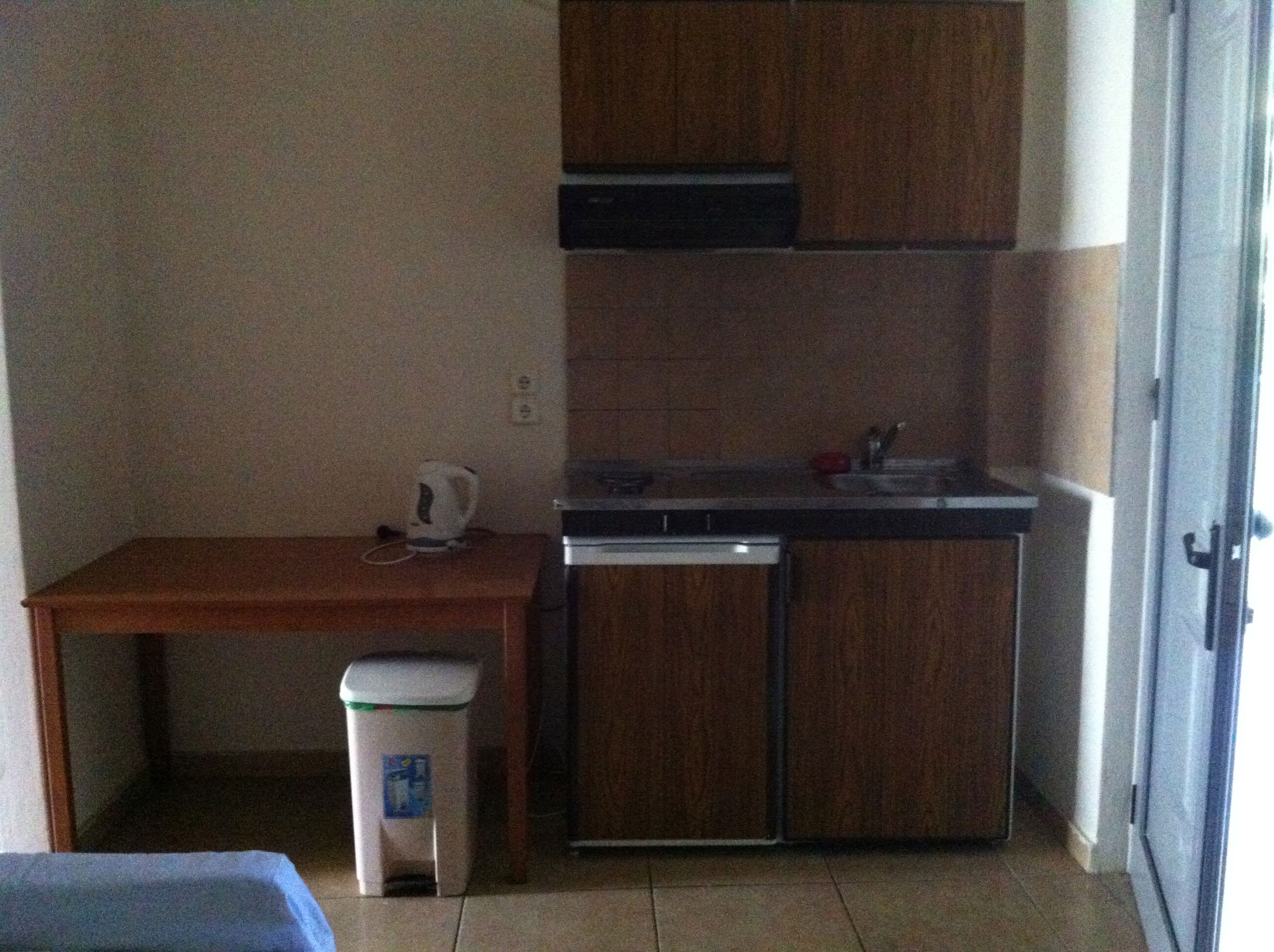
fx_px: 1286
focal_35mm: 35
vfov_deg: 40.6
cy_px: 476
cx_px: 637
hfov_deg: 52.7
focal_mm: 3.85
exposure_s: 1/15
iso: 1000
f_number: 2.8
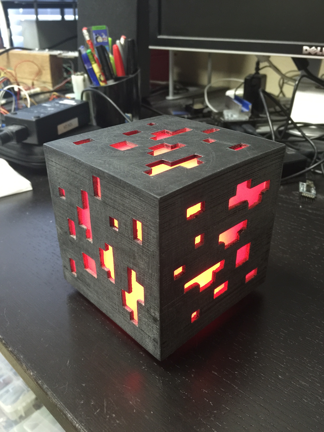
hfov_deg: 48.2
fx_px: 362
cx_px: 162
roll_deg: +0.4
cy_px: 216
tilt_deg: -28.7
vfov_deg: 61.7
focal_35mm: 29
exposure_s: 1/10
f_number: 2.2
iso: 125
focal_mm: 4.15
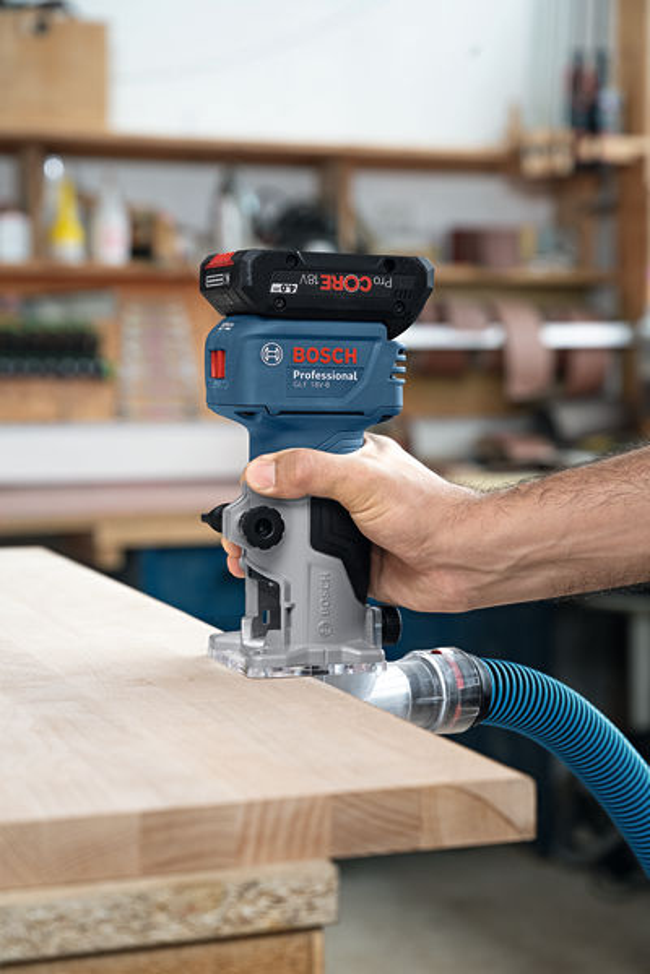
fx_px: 1896
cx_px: 325
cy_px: 487
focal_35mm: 70
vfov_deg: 28.8
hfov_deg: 19.5
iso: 1250
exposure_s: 1/160
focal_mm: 70
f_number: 5
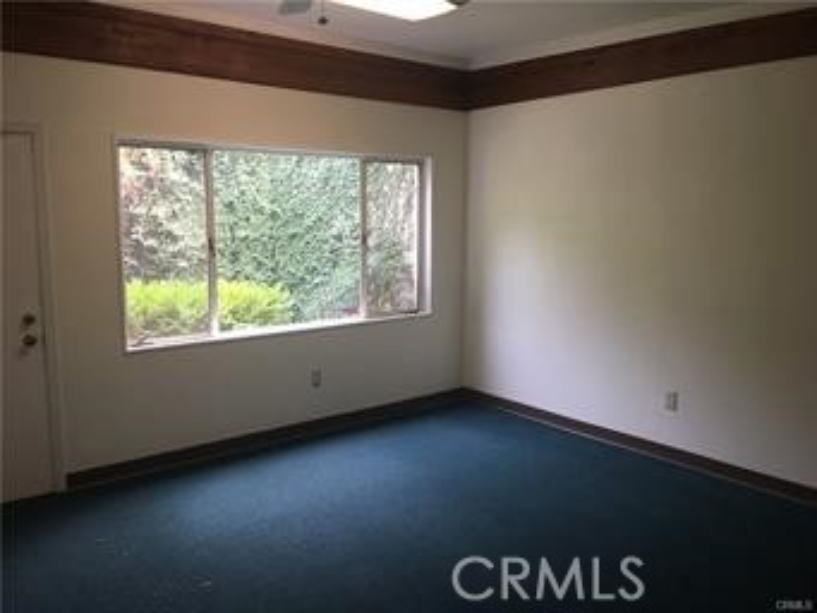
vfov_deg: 48.3
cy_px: 306
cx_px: 408
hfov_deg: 61.6
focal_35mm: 29
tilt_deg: -6.0
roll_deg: -0.2
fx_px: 685
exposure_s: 1/17
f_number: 2.2
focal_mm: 4.15
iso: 50
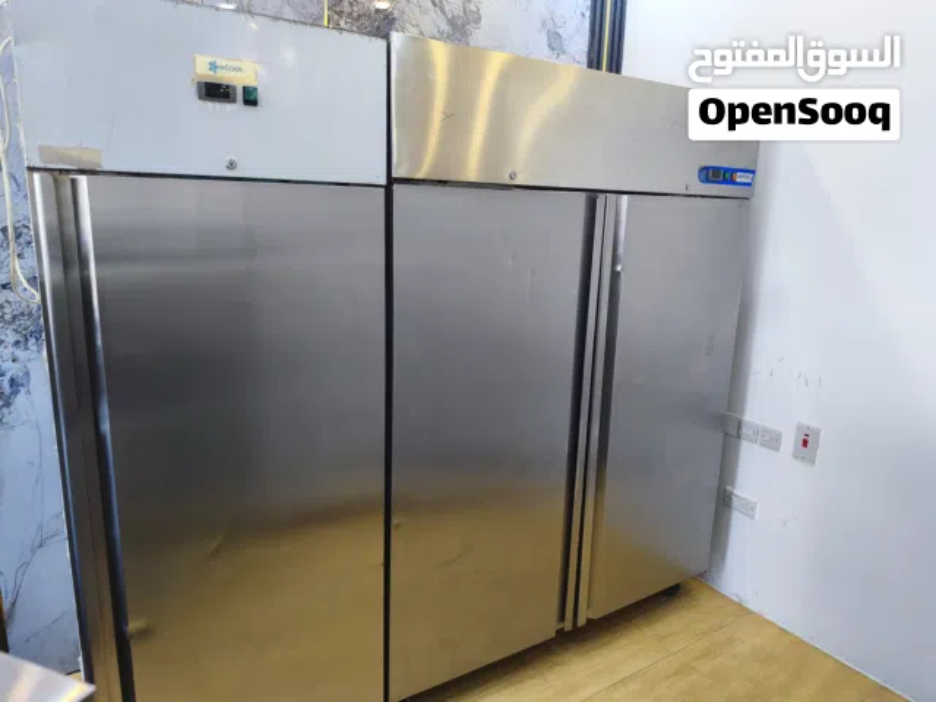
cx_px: 468
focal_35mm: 23
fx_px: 622
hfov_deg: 73.9
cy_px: 351
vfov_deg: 58.9
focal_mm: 6.18
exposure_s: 1/99.9
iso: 250
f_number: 1.65
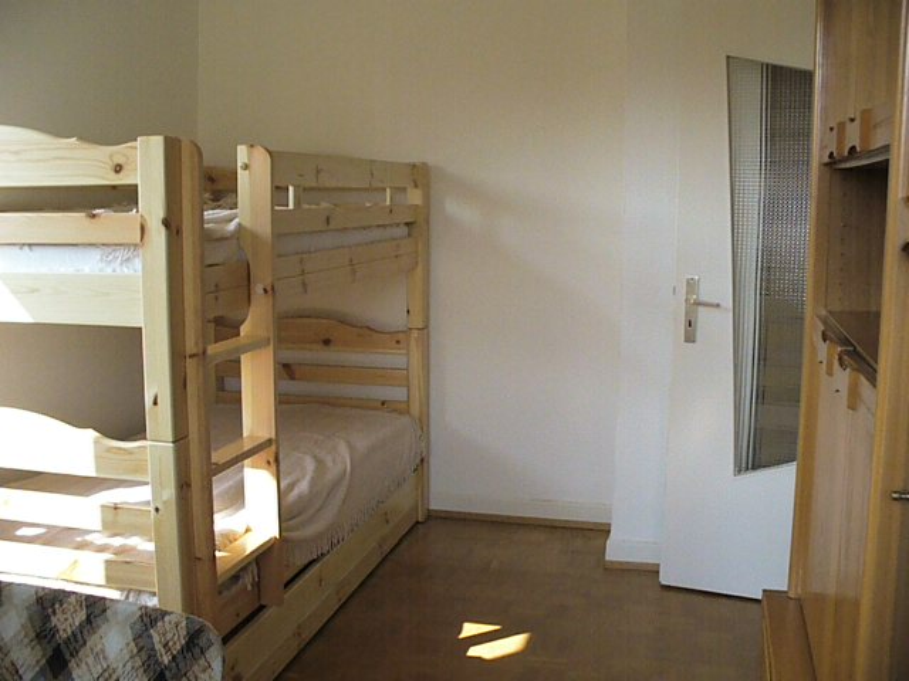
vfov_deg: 38.7
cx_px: 454
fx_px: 972
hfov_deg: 50.1
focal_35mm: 37
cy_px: 340
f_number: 5.6
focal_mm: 6.1
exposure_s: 1/320
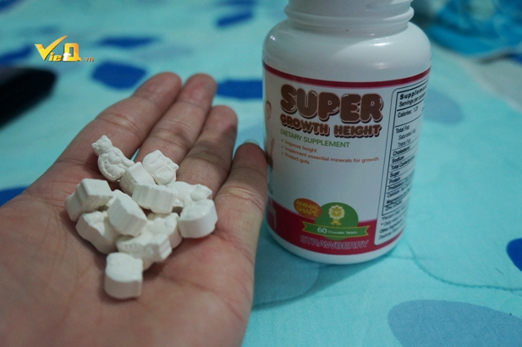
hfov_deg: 59.5
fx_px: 456
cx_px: 261
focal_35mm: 32
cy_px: 174
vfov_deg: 41.6
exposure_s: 1/60
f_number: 4
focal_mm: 21
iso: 1250
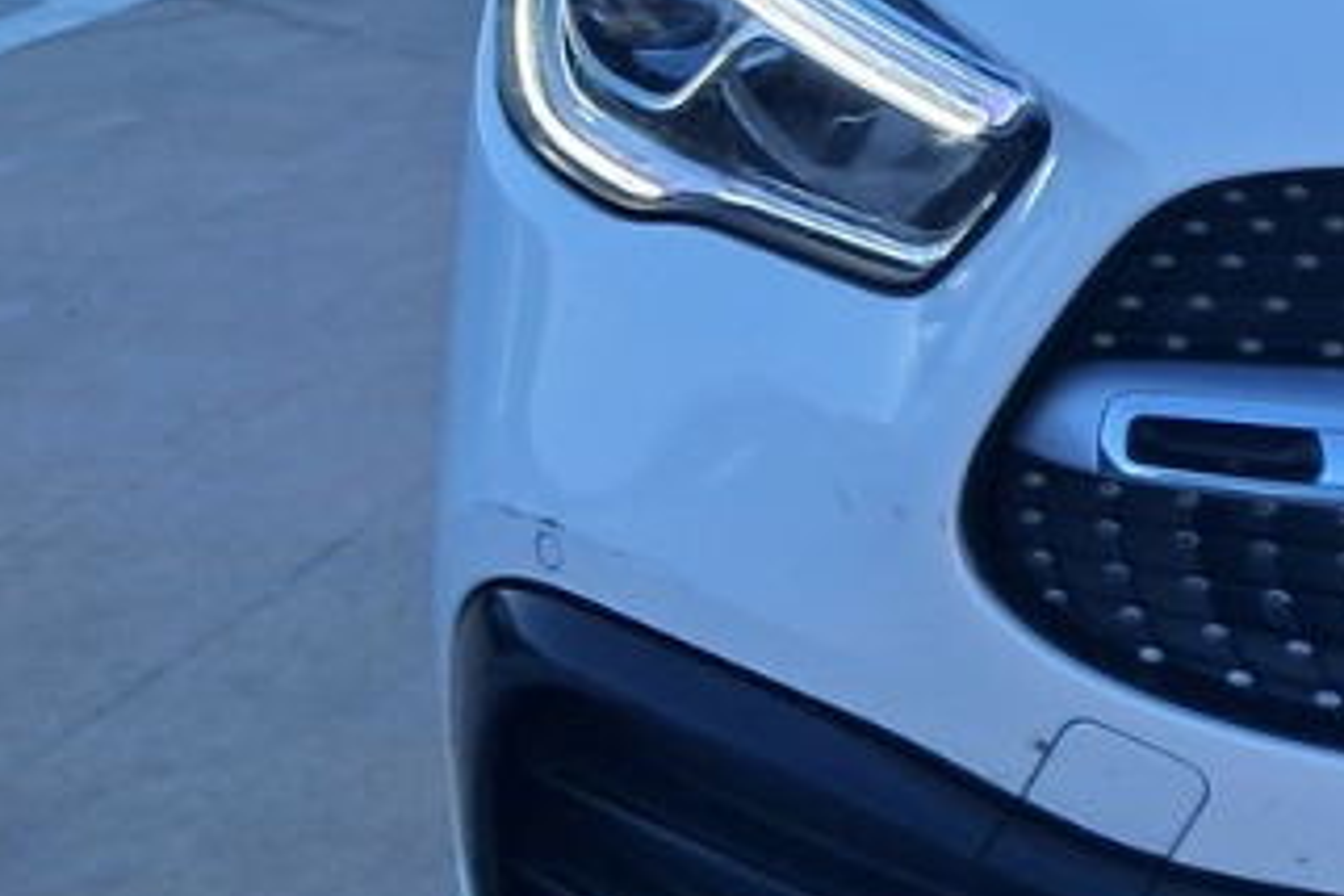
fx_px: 4181
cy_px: 54
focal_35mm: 112
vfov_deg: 12.1
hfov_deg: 16.1
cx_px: 2240
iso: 50
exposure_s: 1/479
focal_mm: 4
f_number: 1.8
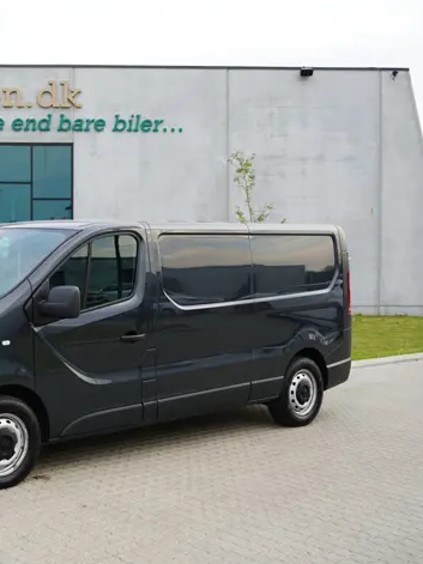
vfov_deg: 38.2
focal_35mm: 50
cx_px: 55
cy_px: 283
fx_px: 815
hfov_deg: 28.2
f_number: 5.6
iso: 100
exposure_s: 1/100
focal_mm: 34
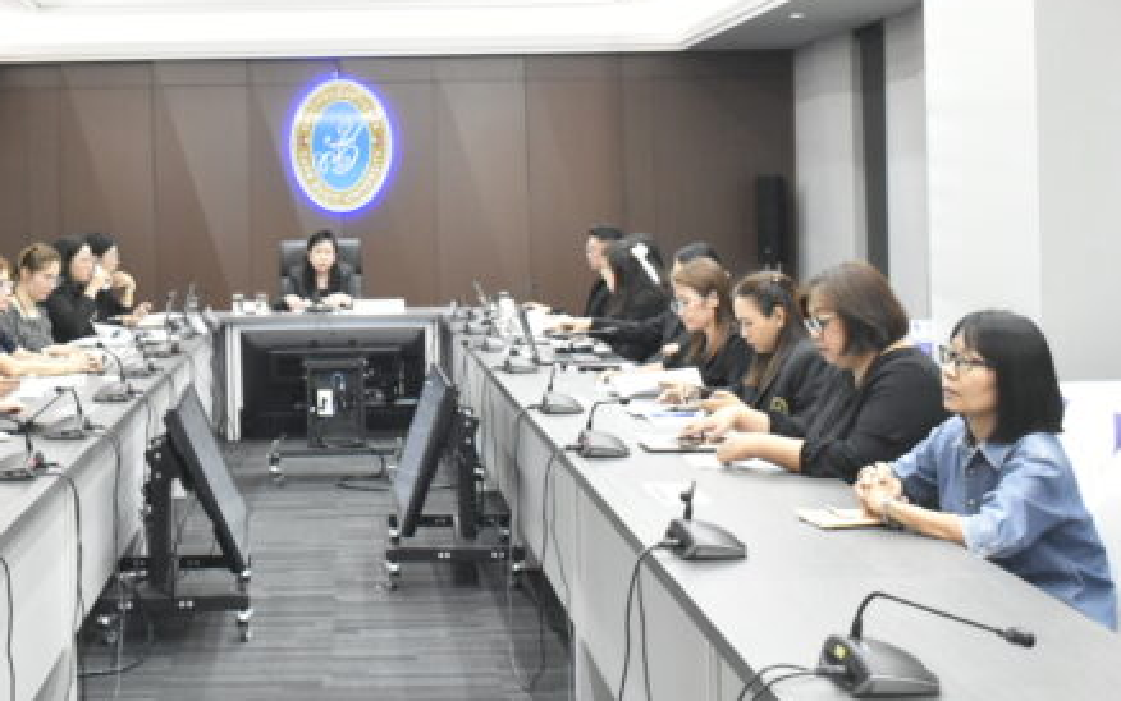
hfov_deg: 34.1
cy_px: 152
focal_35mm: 59
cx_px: 348
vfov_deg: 21.8
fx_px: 1803
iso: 4000
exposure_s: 1/160
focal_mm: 22
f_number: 4.5
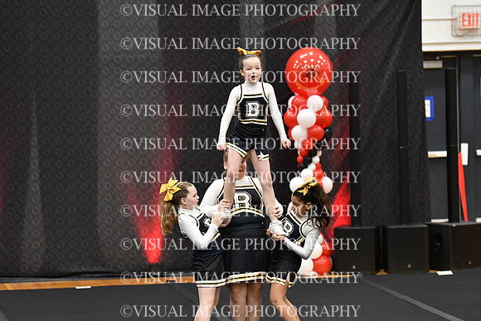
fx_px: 2446
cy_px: 160
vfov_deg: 7.5
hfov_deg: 11.2
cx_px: 240
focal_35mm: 183
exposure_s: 1/800
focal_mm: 122
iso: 5000
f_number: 2.8
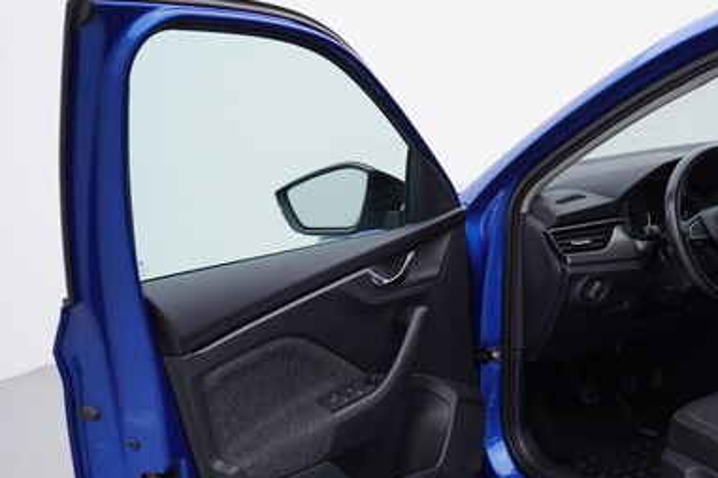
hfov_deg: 37.6
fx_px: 1037
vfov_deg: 25.9
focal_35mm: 52
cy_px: 300
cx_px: 501
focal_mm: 24
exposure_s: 1/60
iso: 125
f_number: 3.5
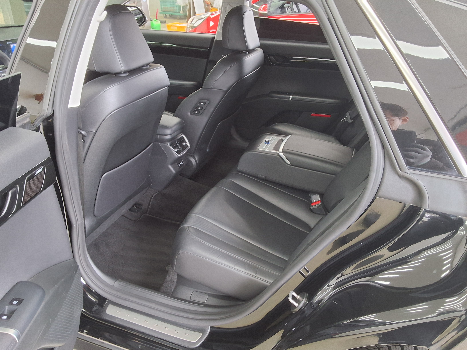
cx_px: 234
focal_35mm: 28
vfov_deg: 49.7
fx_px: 378
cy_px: 175
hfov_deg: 63.4
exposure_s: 1/40
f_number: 1.9
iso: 125
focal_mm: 2.91
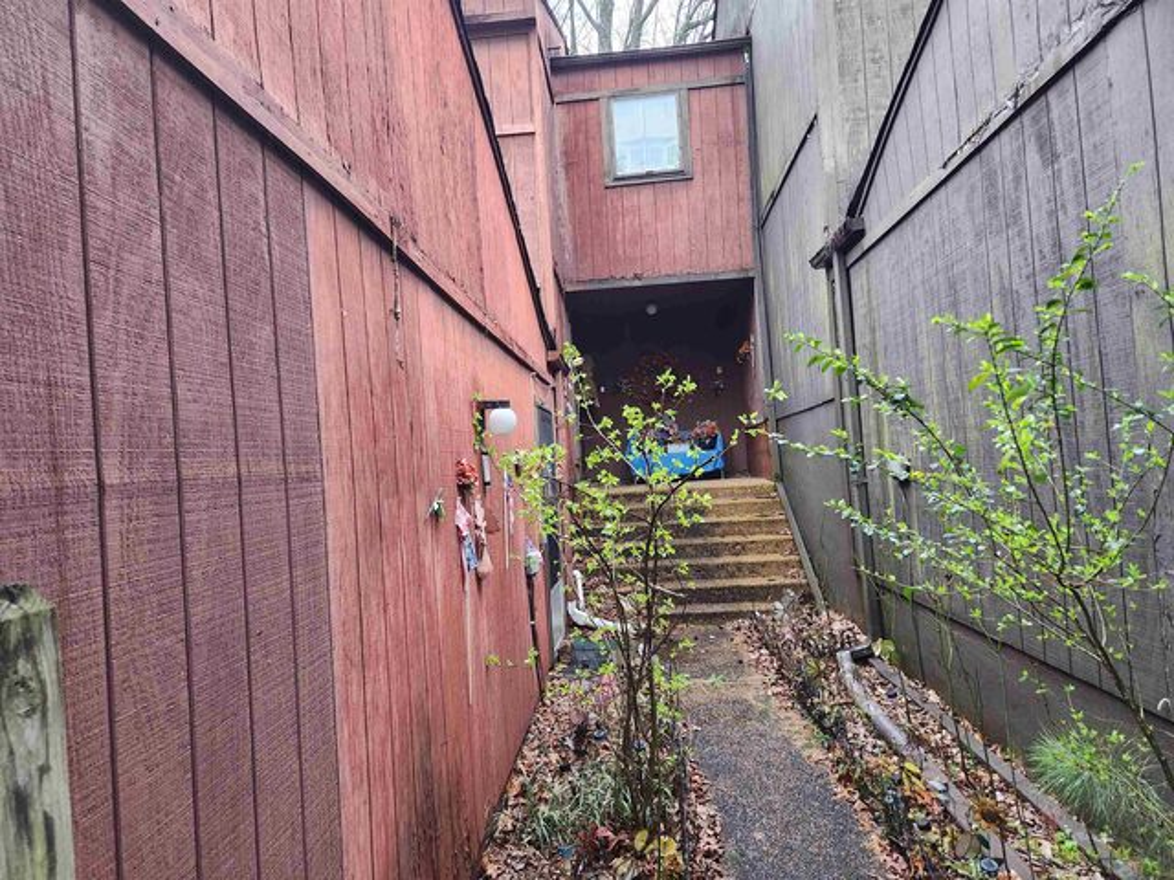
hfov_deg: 73.9
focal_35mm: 23
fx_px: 780
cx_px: 587
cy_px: 440
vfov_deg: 58.9
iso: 640
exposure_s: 1/120
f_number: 1.8
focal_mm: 5.4
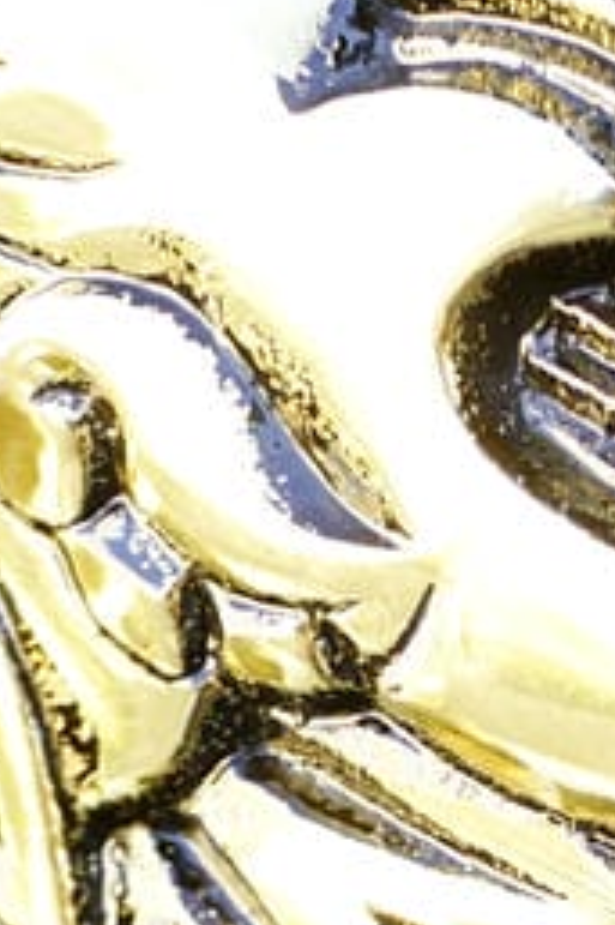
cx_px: 834
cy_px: 2239
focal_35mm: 245
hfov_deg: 5.6
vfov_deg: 7.8
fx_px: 6286
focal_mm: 35
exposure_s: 1/100
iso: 320
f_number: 5.6
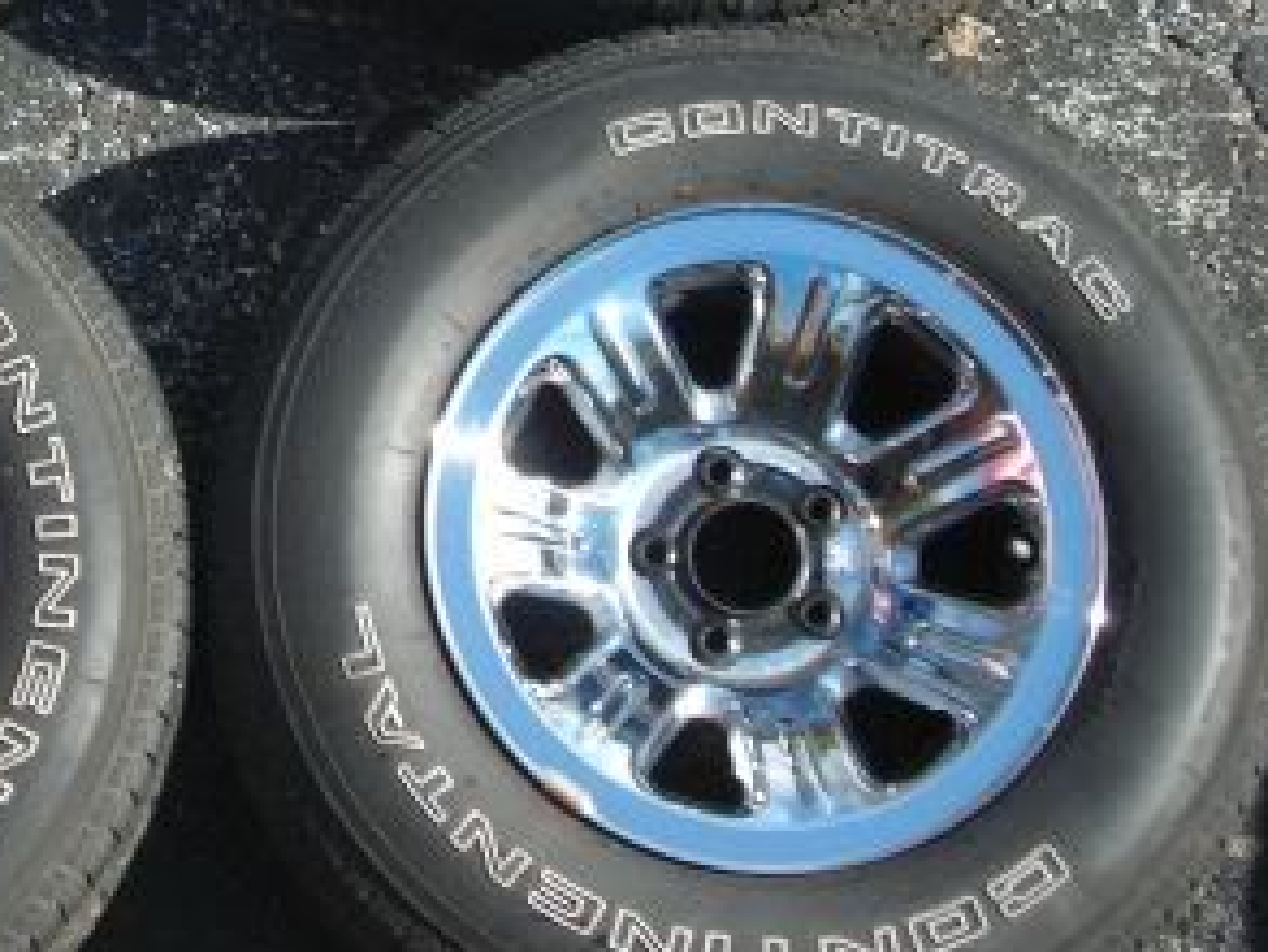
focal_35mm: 83
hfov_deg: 23.0
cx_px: 147
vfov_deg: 17.6
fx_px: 3042
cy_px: 169
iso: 60
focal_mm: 6.3
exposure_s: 1/118
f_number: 6.4
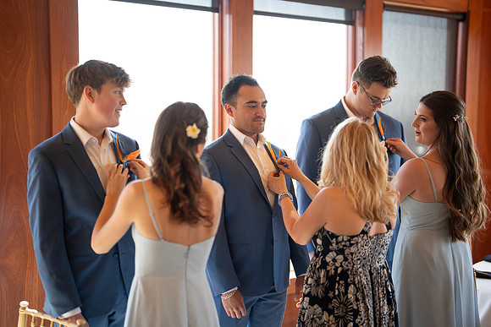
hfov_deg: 39.6
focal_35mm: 50
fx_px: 682
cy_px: 164
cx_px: 246
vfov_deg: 27.0
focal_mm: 50
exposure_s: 1/1600
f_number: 1.3
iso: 400
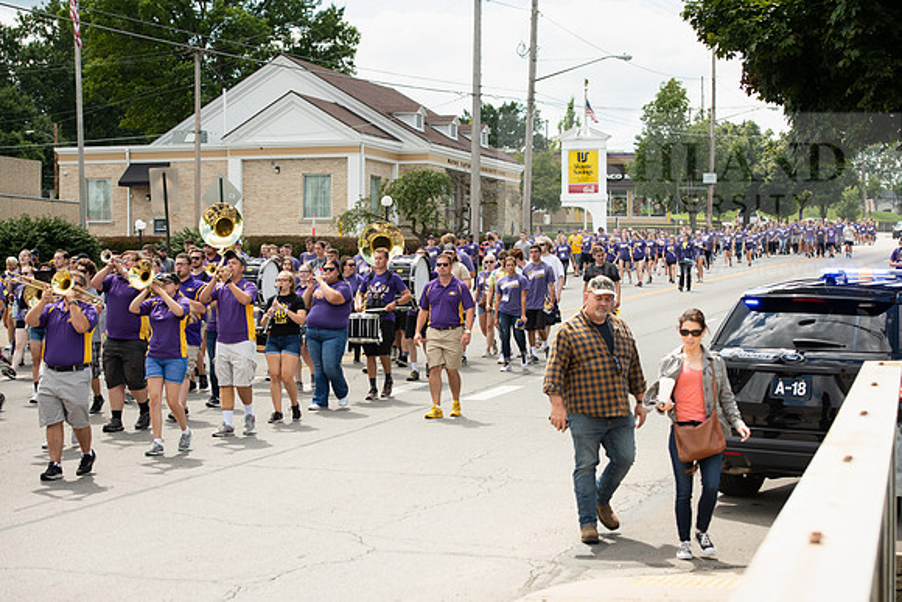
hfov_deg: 28.8
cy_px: 301
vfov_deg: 19.5
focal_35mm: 70
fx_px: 1754
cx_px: 451
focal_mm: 70
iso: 250
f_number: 5.6
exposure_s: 1/640
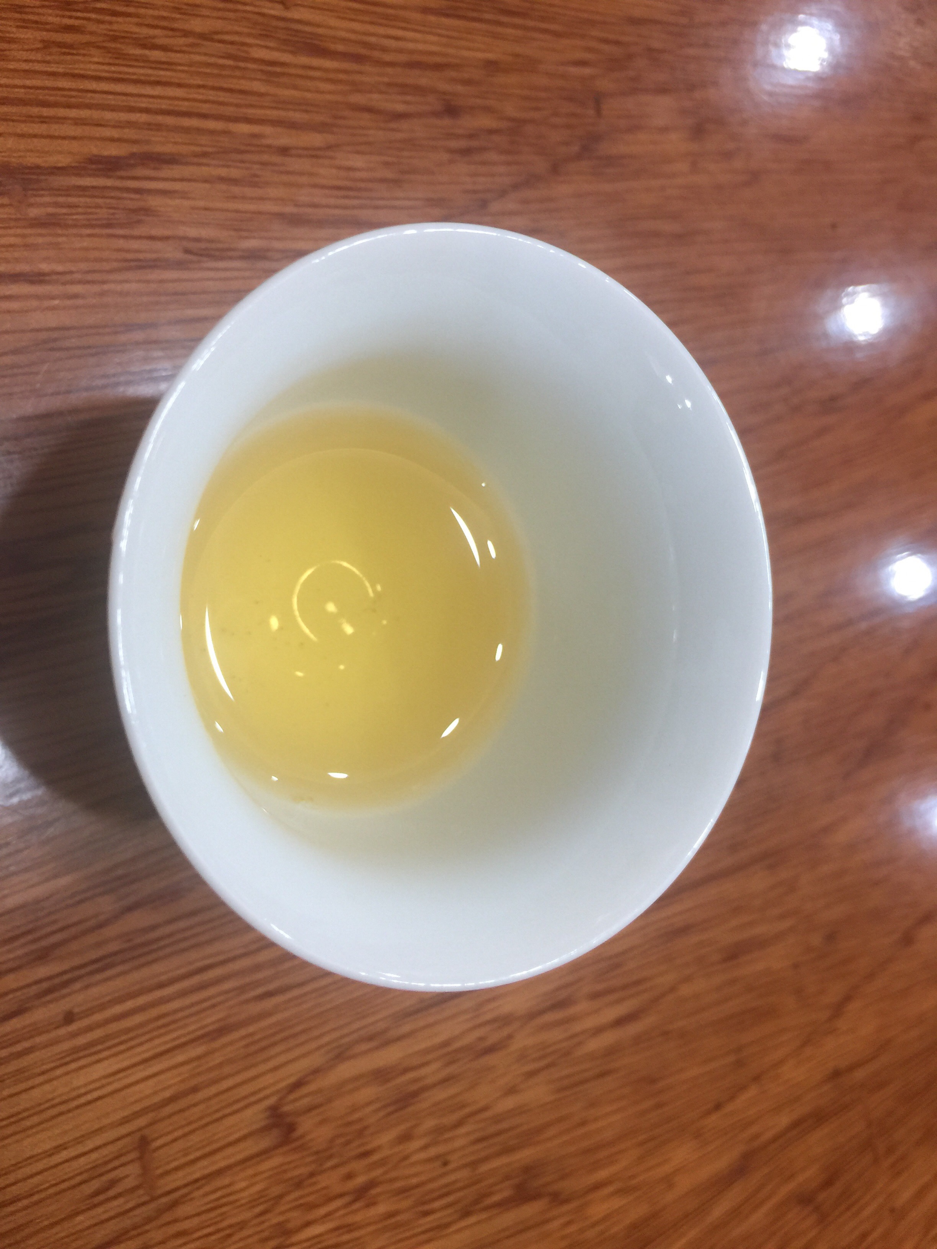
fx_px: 1047
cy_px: 624
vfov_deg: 61.7
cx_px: 468
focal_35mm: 29
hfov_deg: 48.2
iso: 40
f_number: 2.2
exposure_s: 1/17
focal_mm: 4.15
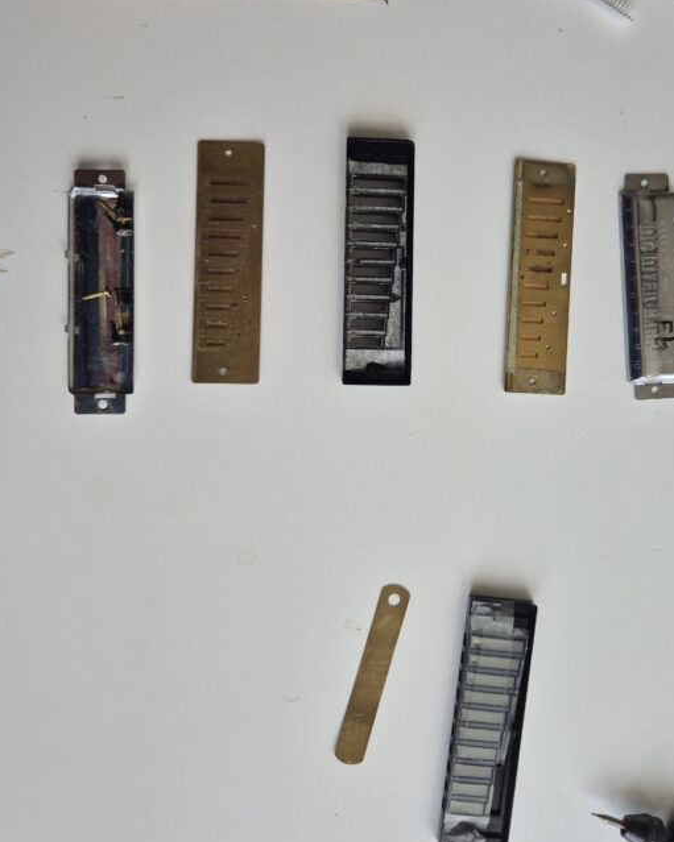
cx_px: 472
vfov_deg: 50.1
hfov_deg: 40.4
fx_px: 898
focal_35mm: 36
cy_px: 354
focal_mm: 5.4
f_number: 1.8
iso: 25
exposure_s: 1/300
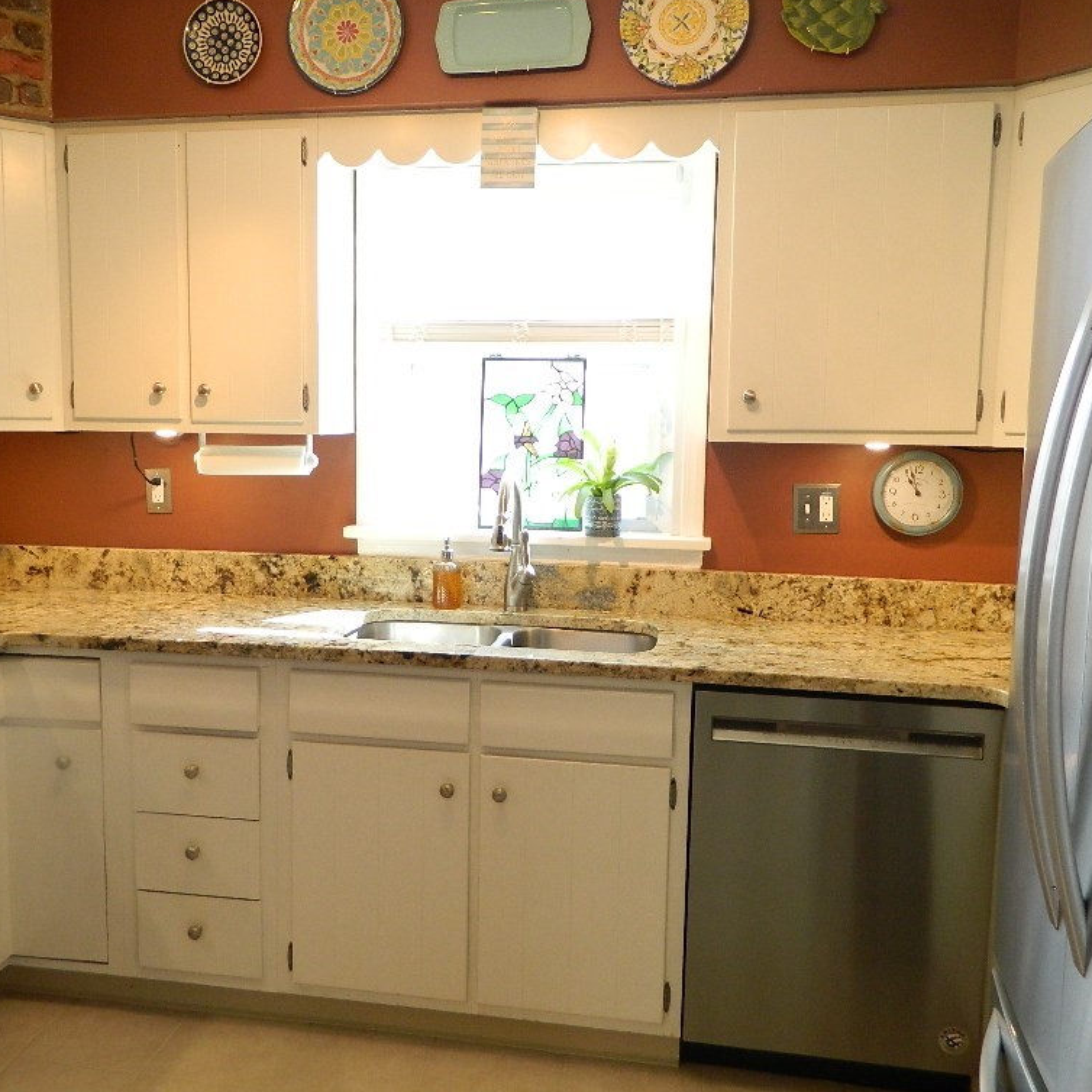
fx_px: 1071
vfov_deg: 54.0
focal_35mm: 30
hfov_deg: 54.0
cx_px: 494
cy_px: 537
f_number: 3.1
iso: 200
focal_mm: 4.5
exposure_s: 1/30
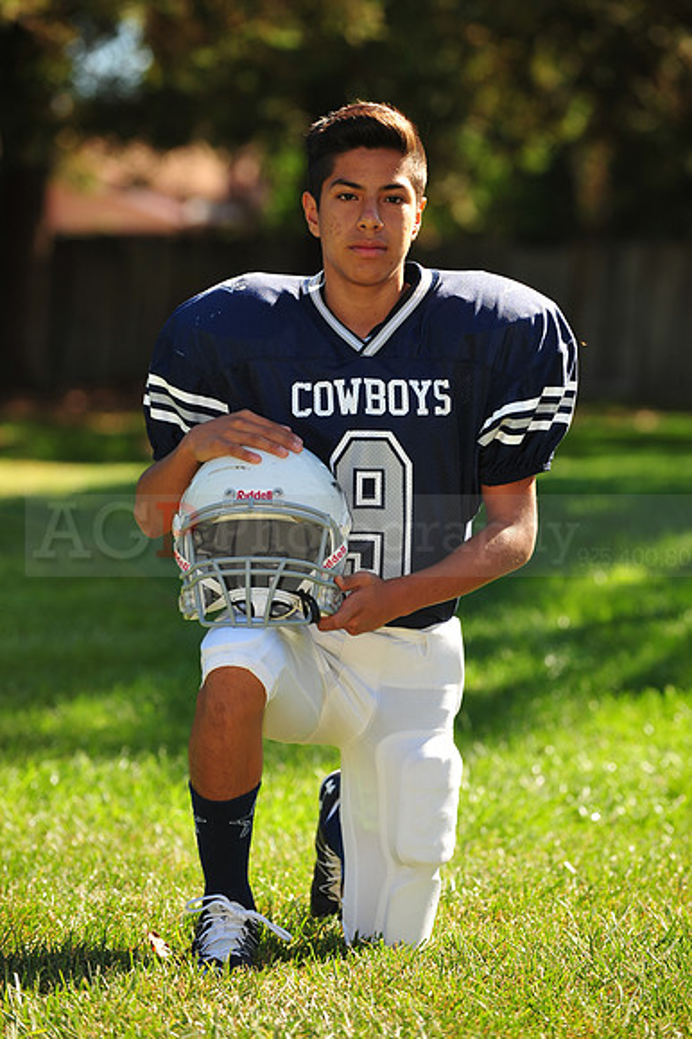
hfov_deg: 8.6
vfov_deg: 12.8
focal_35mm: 160
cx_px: 346
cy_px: 520
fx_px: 4618
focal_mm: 160
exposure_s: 1/400
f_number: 4.5
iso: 200
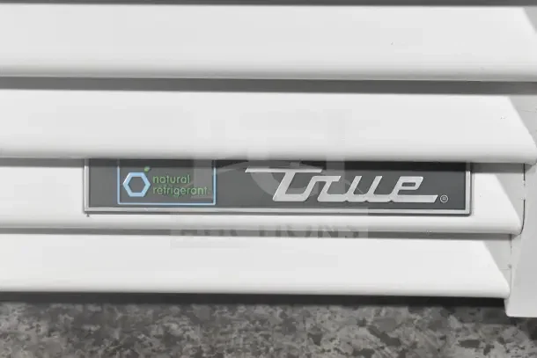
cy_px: 179
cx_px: 268
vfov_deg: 16.6
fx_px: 1231
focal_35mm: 82
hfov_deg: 24.6
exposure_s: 1/200
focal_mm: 55
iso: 6400
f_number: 7.1
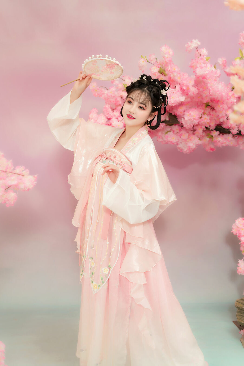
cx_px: 122
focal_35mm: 50
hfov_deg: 27.0
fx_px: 508
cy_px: 183
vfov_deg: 39.6
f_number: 2.2
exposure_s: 1/100
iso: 100
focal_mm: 50
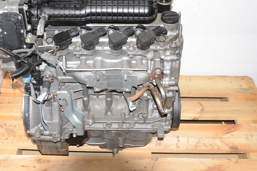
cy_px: 62
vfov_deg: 25.3
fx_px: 378
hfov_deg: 37.5
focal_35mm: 53
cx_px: 104
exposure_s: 1/125
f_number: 4.5
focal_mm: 24
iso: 100
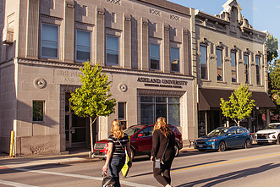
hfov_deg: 44.0
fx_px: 327
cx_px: 228
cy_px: 82
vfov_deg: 31.9
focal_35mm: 42
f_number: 4
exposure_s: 1/800
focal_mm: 24
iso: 160
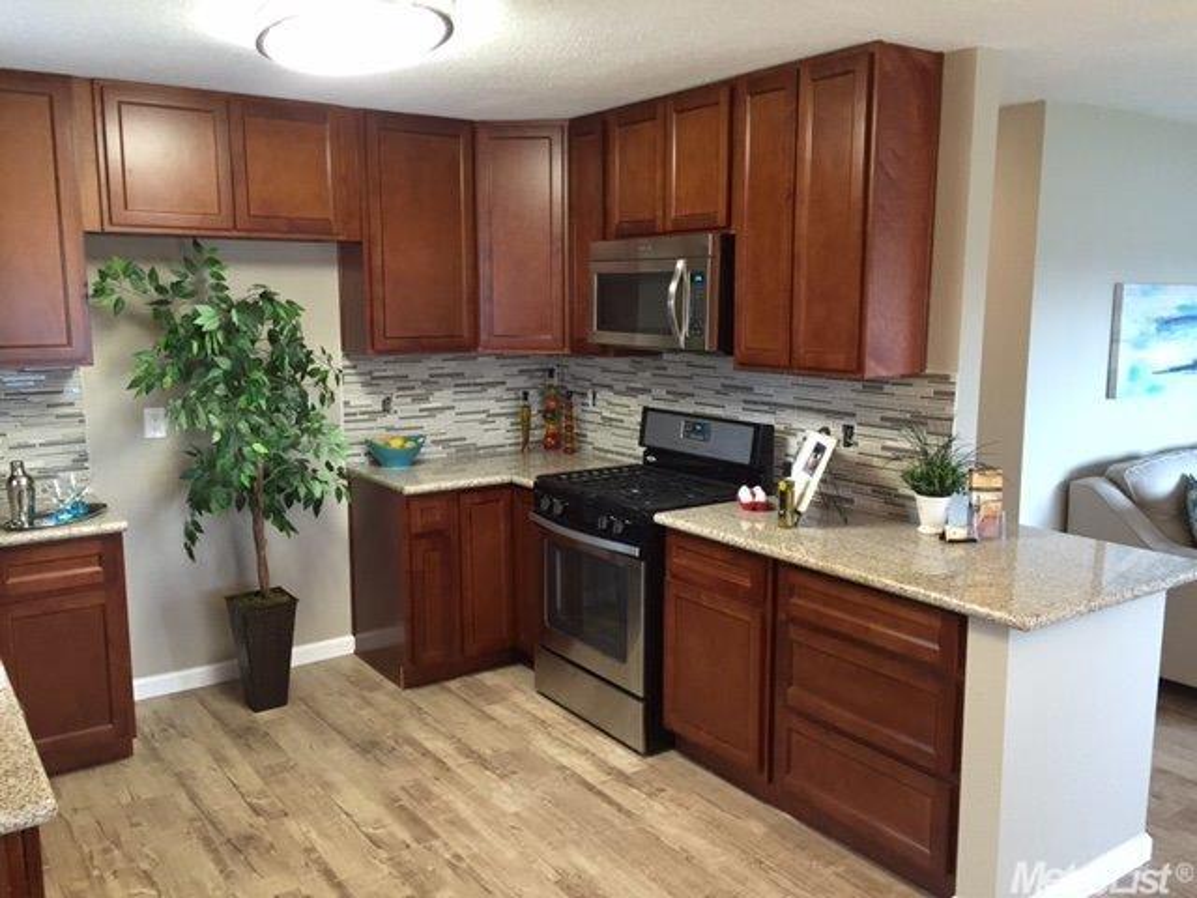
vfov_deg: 48.2
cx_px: 598
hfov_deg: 61.7
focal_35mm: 29
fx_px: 1003
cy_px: 449
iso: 160
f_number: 2.2
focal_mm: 4.15
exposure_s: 1/30
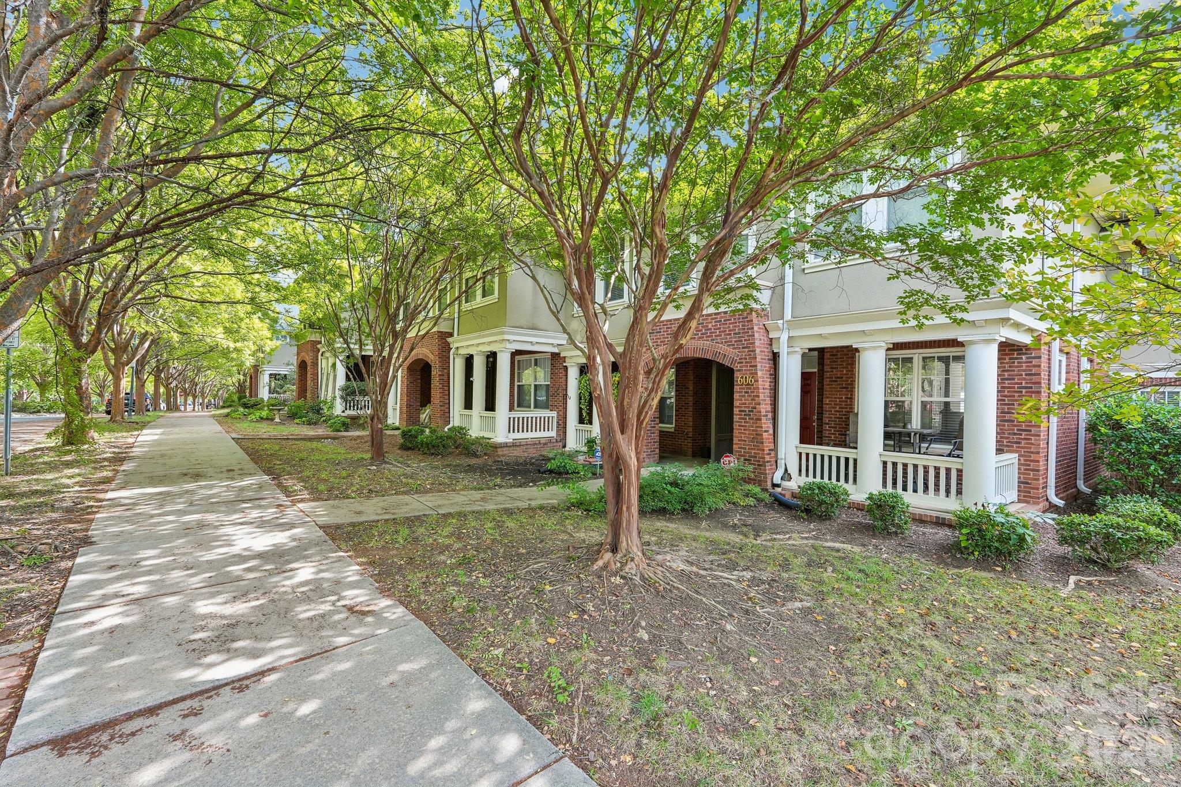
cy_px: 394
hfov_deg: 96.7
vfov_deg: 73.7
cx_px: 590
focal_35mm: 16
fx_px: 525
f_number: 8
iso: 320
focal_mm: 16
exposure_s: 1/30
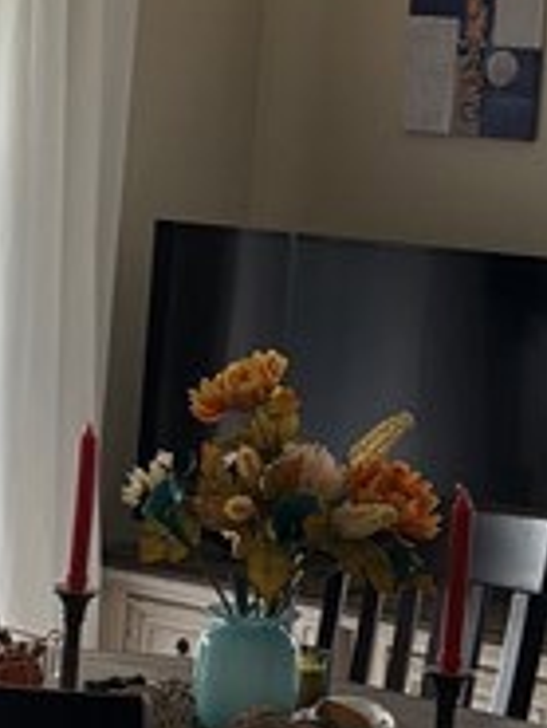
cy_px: 453
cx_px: 437
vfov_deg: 13.7
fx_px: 3030
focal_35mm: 144
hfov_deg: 10.3
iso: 64
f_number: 1.6
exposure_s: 1/120
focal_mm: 5.96
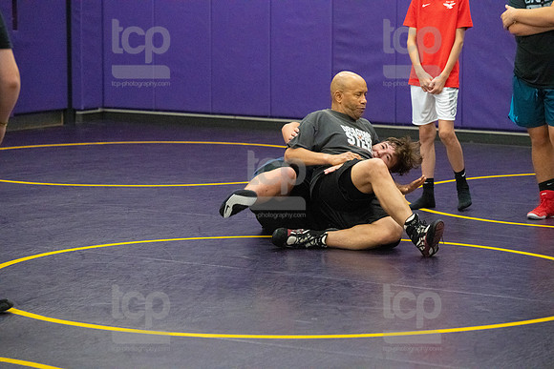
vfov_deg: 10.2
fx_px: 2078
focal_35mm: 135
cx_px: 277
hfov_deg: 15.2
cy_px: 184
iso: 6400
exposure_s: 1/640
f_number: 4.5
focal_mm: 135
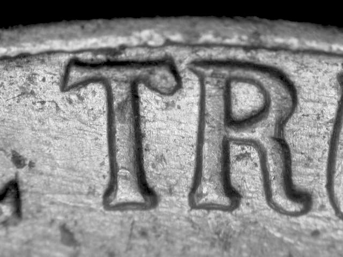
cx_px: 172
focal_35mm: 131
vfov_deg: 11.3
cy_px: 128
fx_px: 1298
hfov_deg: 15.1
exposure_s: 1/14.3
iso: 100
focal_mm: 27.1
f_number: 4.6
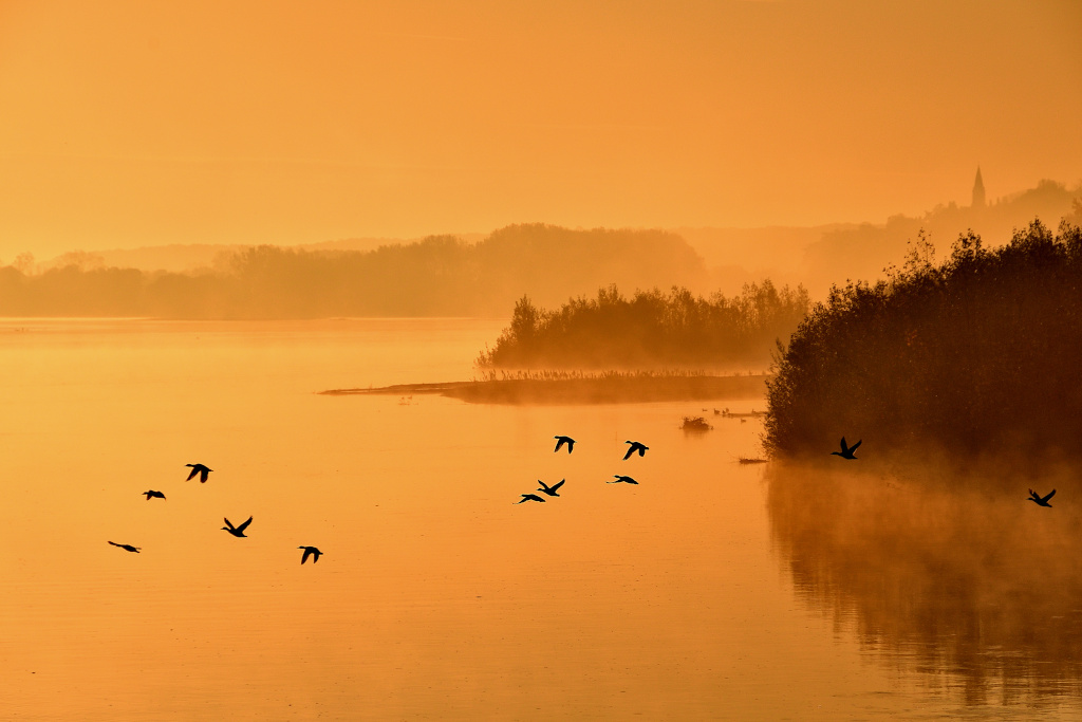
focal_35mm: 180
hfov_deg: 11.4
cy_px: 361
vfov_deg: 7.6
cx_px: 541
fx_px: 5410
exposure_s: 1/2500
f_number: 10
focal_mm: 120
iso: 400
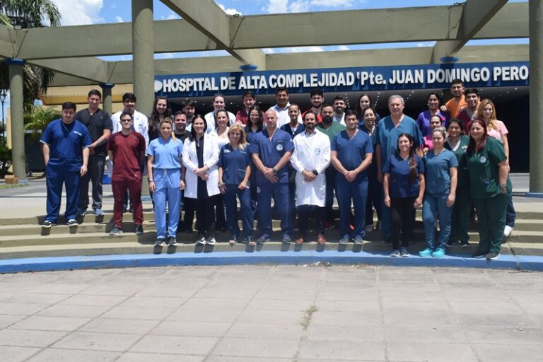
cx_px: 272
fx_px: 566
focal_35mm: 38
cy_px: 181
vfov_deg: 35.5
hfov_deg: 51.3
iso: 100
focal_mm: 25
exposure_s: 1/250
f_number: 8
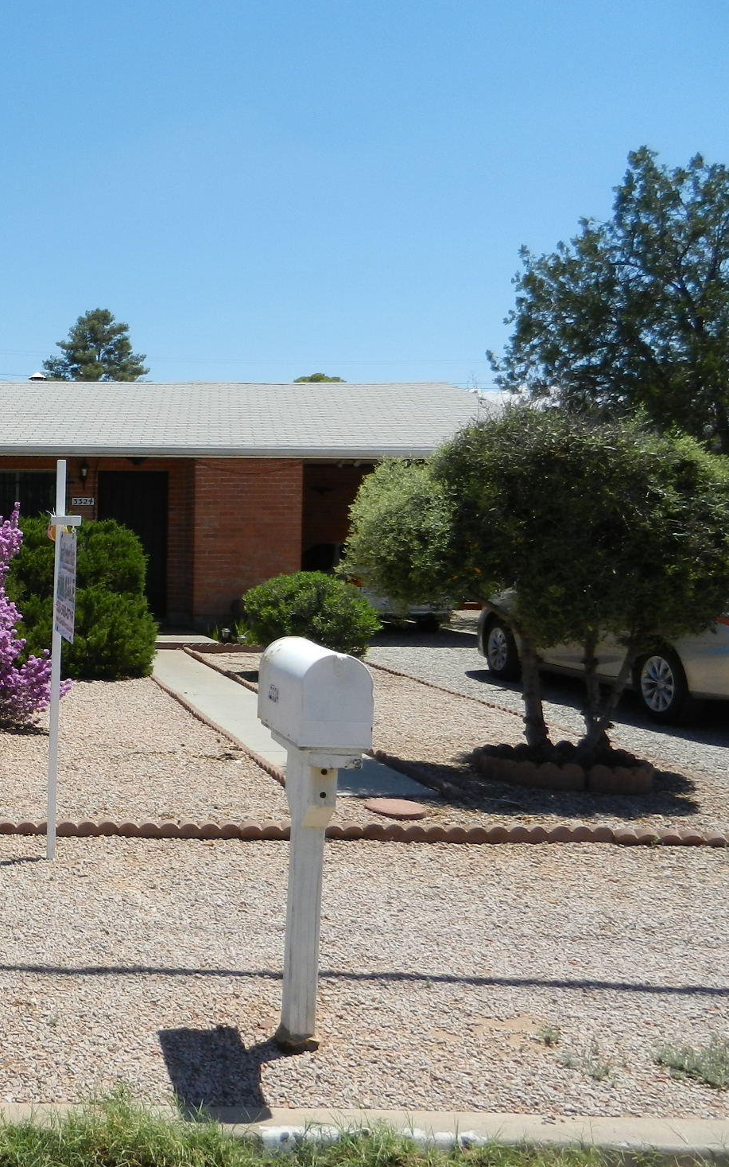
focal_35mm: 37
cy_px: 570
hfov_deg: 31.0
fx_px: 1176
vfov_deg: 52.7
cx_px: -56
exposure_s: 1/1600
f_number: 3.5
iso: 160
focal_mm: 4.5
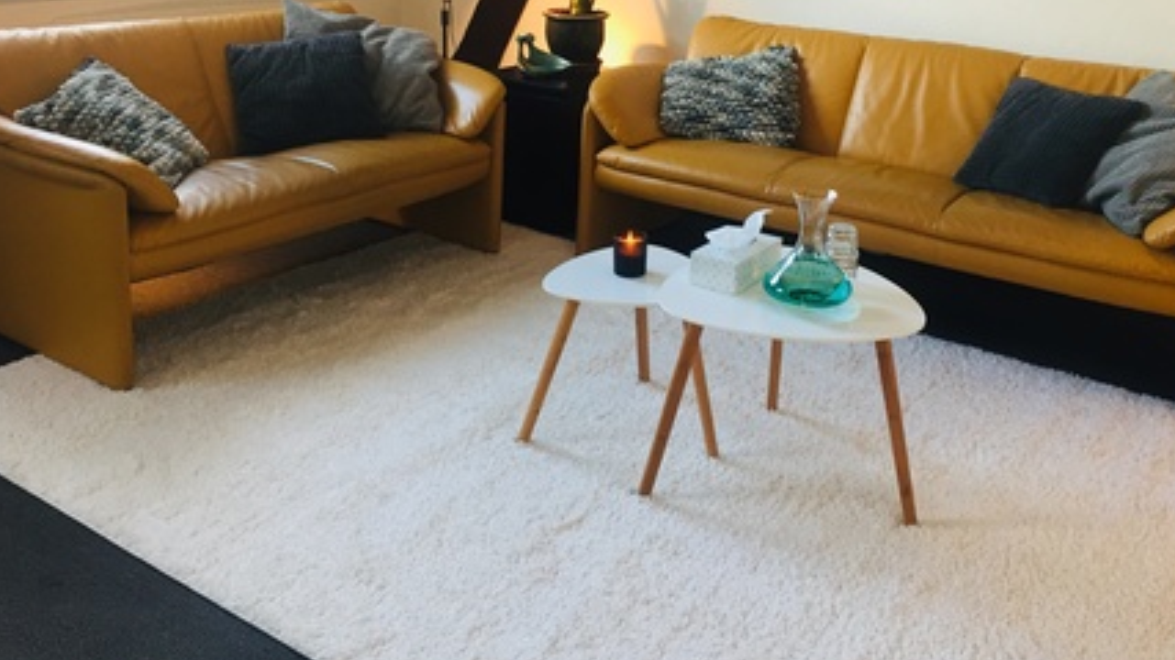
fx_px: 1153
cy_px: 161
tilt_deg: -14.9
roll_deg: -2.3
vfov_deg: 31.4
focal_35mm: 37
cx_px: 627
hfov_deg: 54.0
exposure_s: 1/33
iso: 100
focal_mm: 4.15
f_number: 2.2
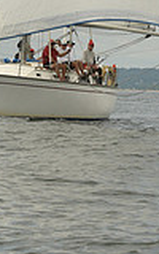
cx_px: 82
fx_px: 1997
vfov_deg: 7.2
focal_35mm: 288
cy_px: -75
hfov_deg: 4.6
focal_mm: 78
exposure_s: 1/1000
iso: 320
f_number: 11
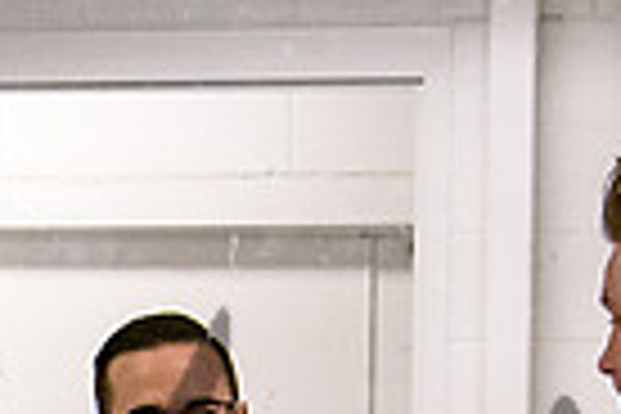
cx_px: -455
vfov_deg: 4.0
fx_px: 5882
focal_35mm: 341
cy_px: 960
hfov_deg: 5.9
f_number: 4.5
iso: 1000
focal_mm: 44
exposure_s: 1/320
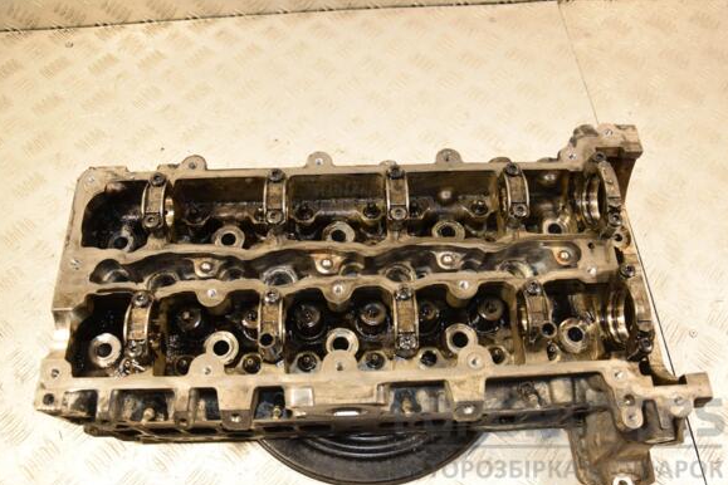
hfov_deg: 65.5
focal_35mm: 28
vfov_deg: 46.4
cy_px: 250
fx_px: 566
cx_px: 371
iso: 800
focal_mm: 18
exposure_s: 1/160
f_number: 5
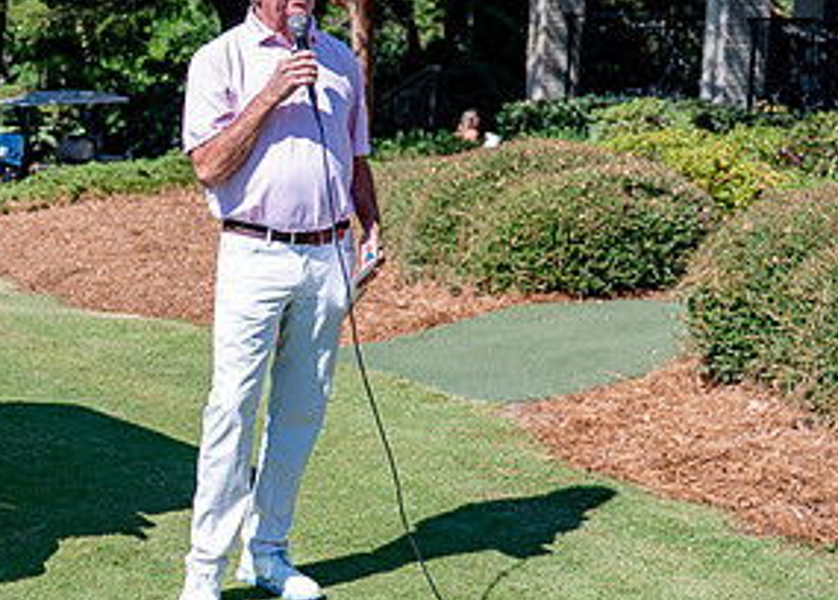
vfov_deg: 16.7
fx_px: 2048
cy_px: 265
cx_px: -23
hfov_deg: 22.2
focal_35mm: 86
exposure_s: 1/6400
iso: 400
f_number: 2.8
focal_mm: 31
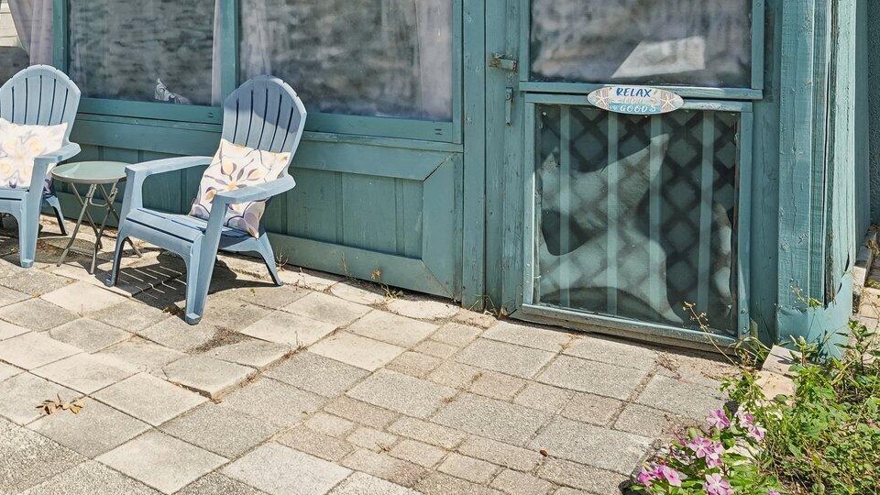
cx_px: 80
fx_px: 897
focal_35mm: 38
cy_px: -47
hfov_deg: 46.8
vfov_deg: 28.1
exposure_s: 1/400
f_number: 8
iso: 400
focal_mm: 17.2
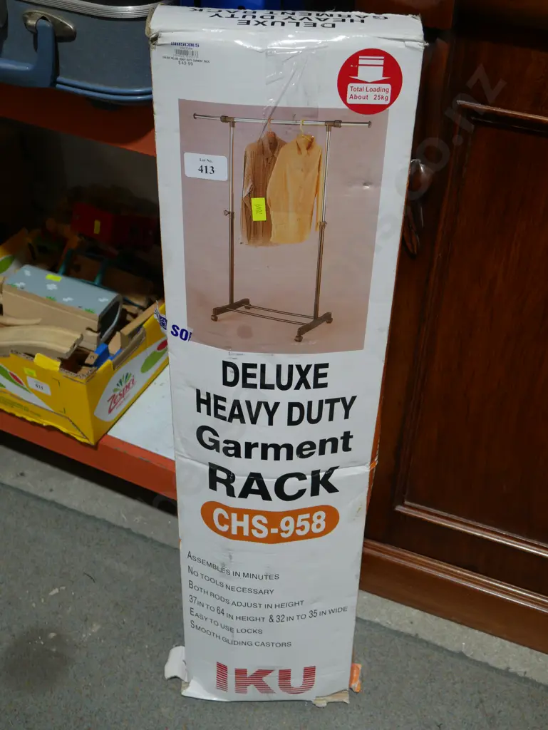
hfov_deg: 34.4
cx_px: 274
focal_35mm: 42
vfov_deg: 44.8
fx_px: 886
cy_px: 365
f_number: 4.6
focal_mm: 21
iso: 250
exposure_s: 1/60
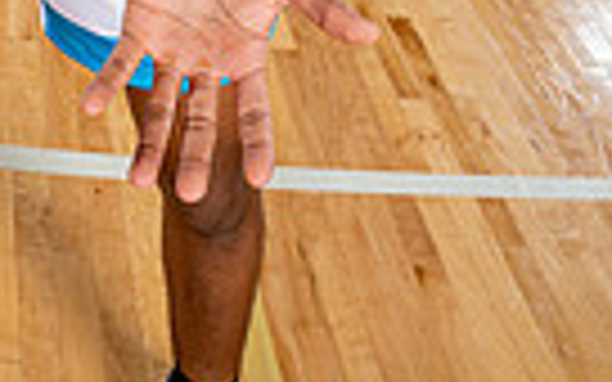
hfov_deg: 28.6
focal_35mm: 71
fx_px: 1184
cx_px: 158
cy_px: -562
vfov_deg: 13.2
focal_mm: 21
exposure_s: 1/250
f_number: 5.6
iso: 200
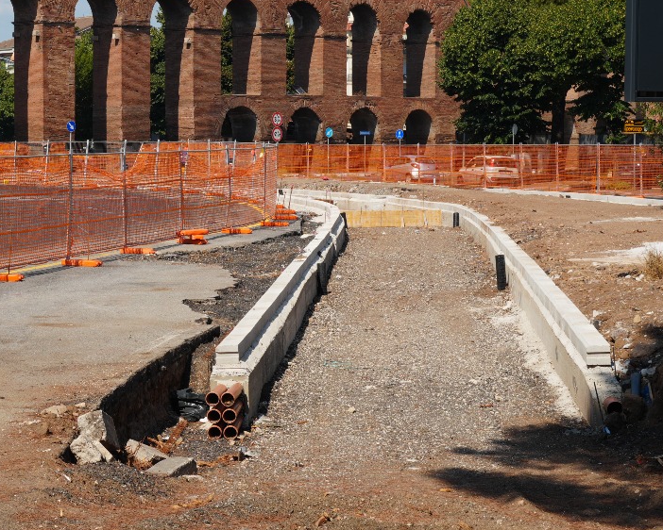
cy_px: 174
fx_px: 1841
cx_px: 135
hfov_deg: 20.2
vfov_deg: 16.4
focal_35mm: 94
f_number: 11
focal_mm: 39
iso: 100
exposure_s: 1/160
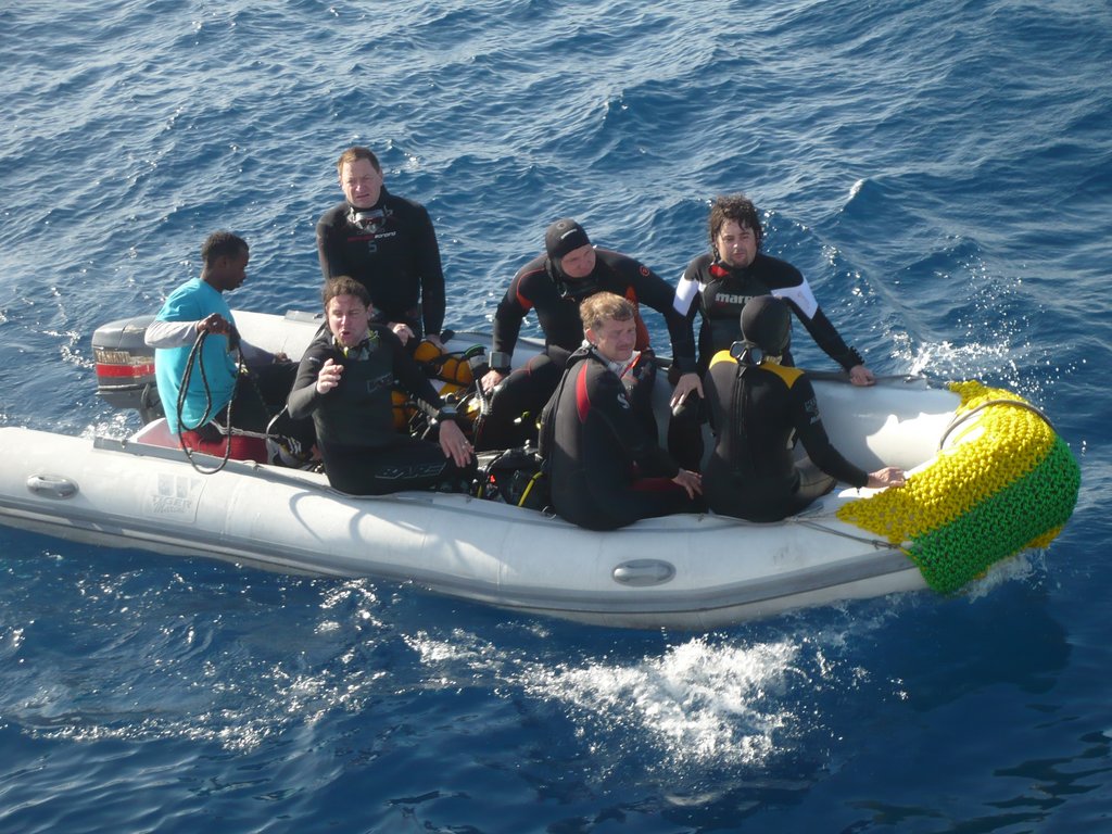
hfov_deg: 18.7
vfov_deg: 14.1
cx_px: 556
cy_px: 417
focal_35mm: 105
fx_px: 3373
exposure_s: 1/250
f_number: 5
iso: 100
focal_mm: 17.4
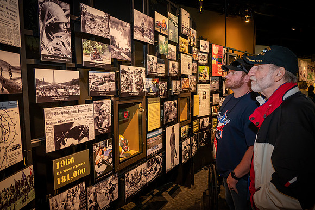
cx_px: 158
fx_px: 210
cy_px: 105
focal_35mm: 24
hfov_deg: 73.8
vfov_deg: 53.1
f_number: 5
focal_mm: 24
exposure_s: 1/30
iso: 3200
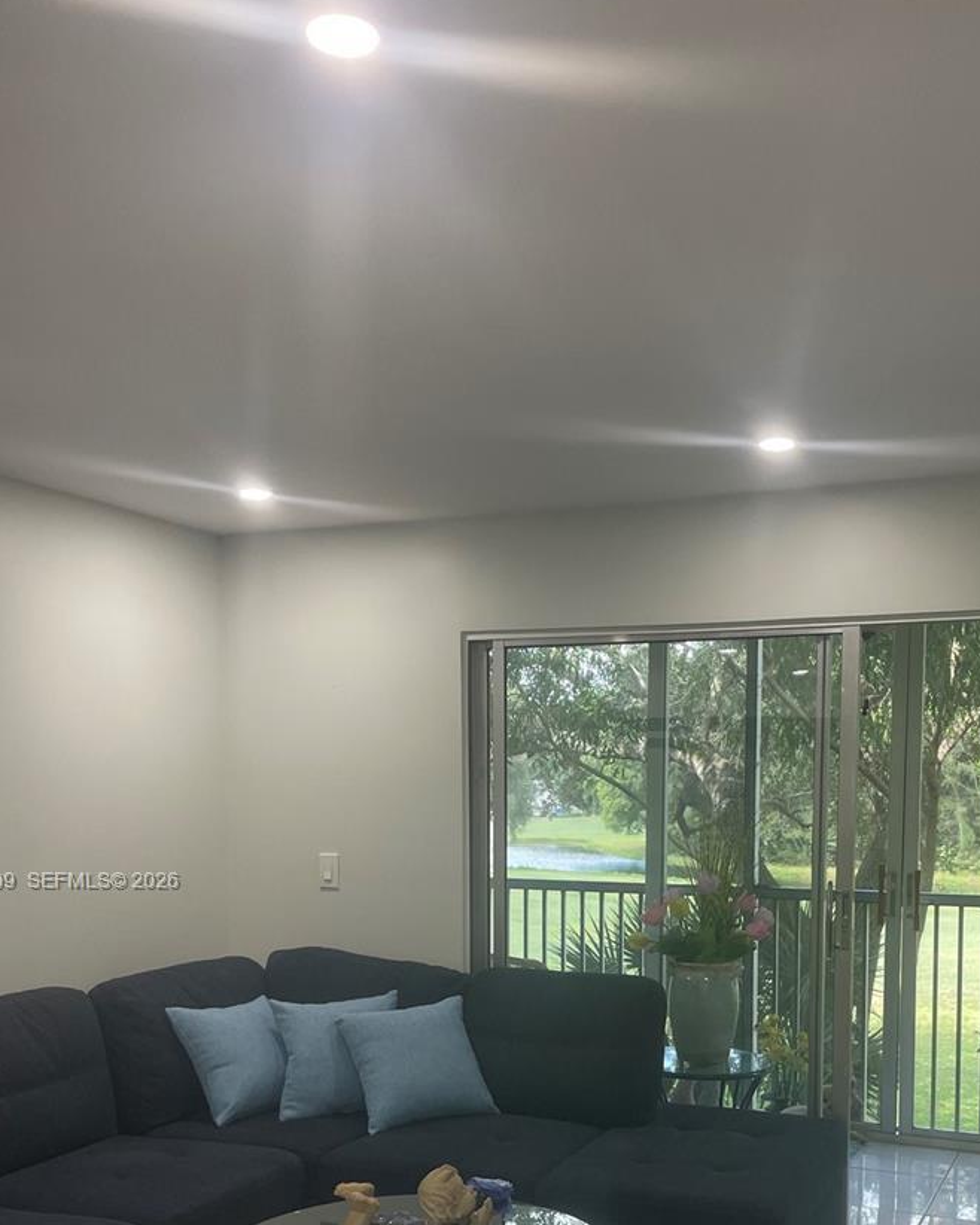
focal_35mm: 37
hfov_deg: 40.0
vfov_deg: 47.7
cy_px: 883
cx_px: 573
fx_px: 1342
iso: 64
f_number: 1.6
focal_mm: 4.2
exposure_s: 1/60
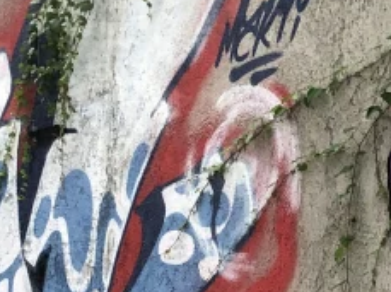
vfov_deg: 9.7
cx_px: 420
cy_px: 483
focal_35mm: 147
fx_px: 1658
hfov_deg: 13.2
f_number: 1.8
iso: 64
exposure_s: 1/120
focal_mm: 4
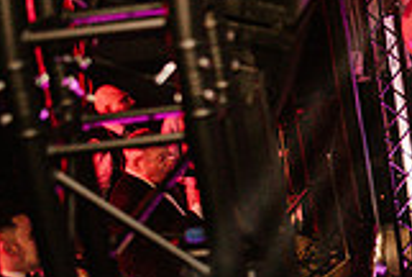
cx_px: 693
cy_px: 276
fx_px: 1445
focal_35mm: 126
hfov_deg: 14.6
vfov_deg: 10.8
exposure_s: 1/200
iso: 2500
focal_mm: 35
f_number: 2.5
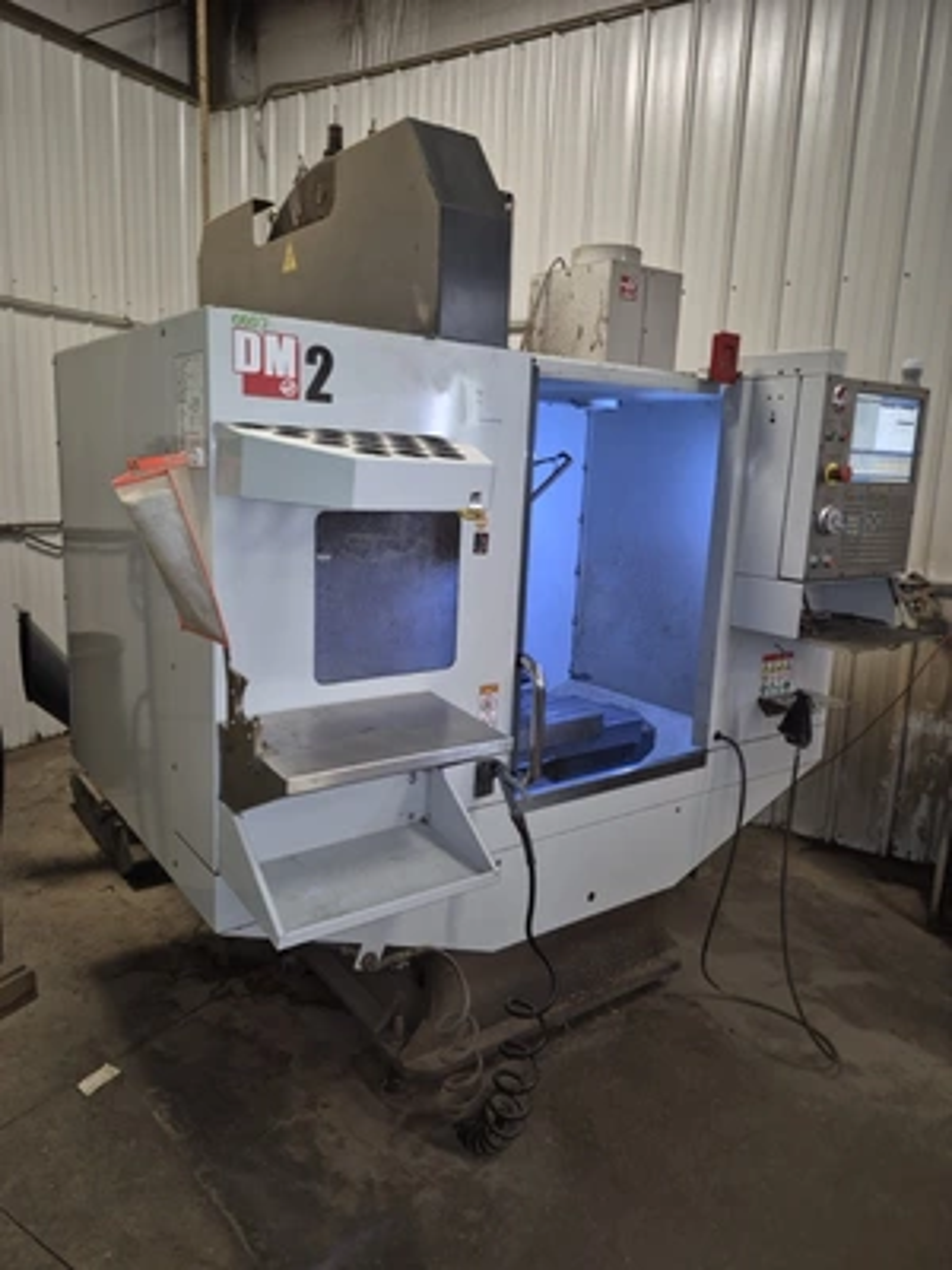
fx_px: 843
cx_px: 476
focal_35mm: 23
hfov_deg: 58.9
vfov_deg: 73.9
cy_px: 635
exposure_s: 1/24
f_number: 1.8
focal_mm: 5.4
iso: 100
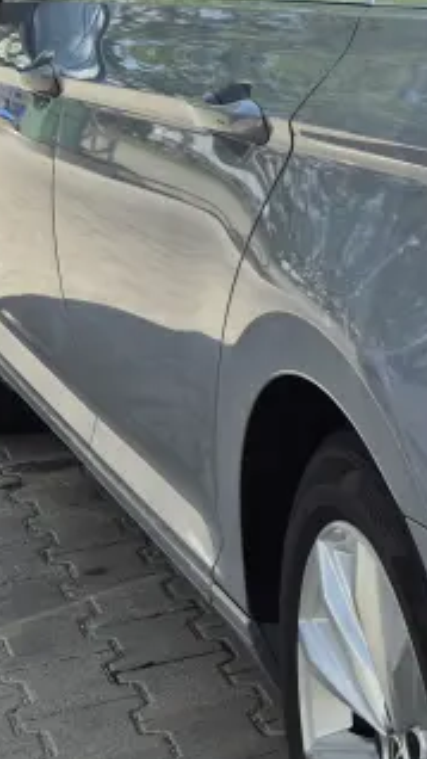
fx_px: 2032
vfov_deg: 21.1
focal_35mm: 101
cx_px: 871
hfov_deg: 10.9
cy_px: 260
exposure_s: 1/1180
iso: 25
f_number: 1.8
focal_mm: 5.4
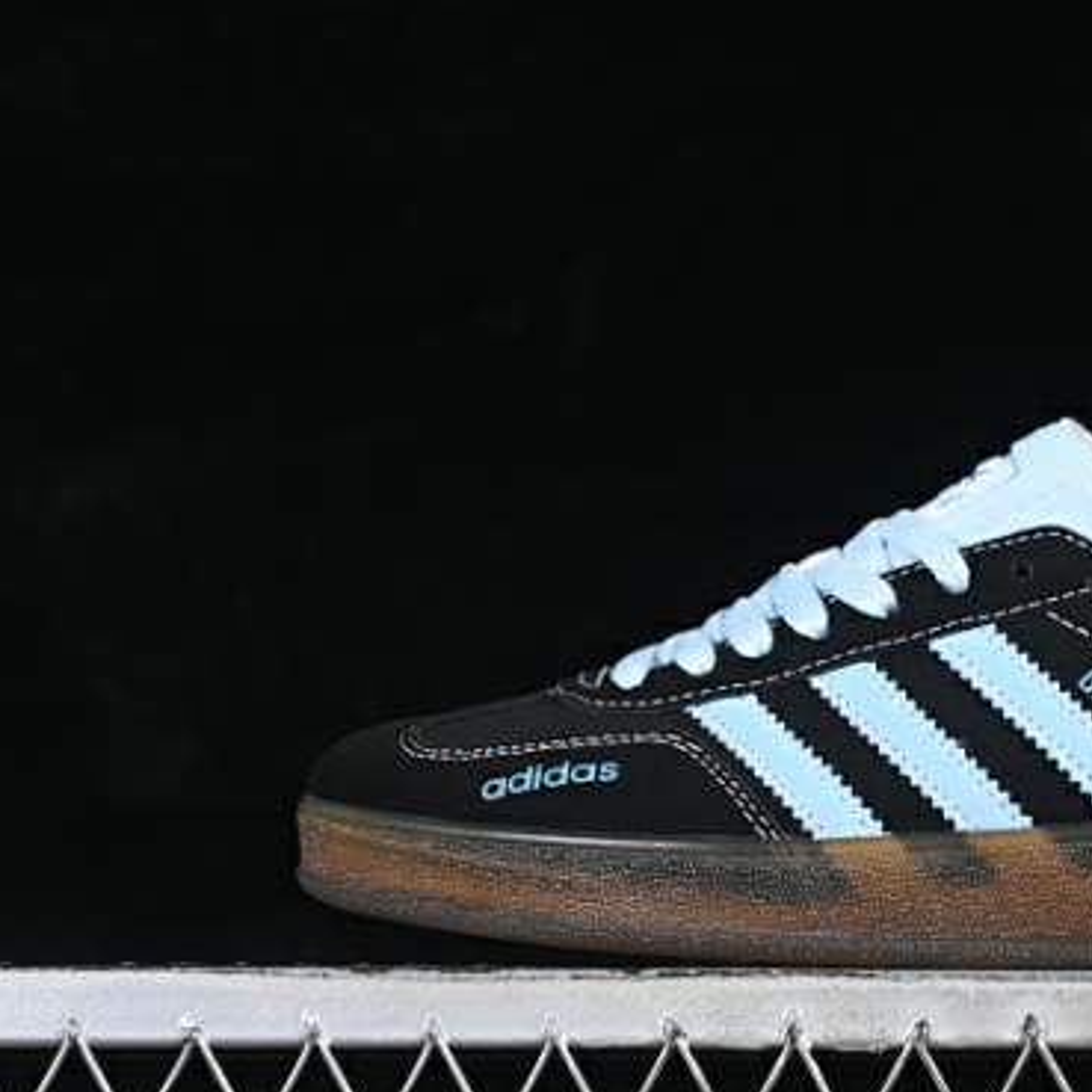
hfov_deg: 13.7
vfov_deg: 13.8
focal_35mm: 126
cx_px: 1000
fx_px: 4497
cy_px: 521
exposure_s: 1/60
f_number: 6.3
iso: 160
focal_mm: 50
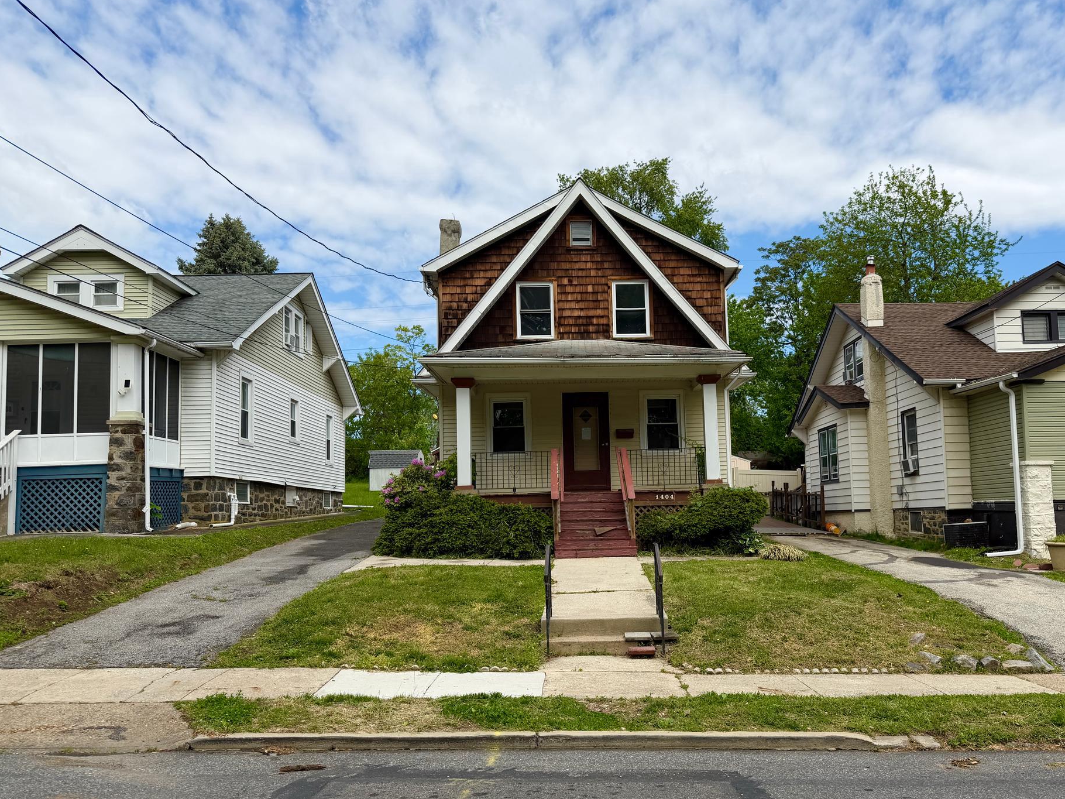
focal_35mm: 27
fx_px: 831
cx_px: 598
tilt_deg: +4.4
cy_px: 446
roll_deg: +1.5
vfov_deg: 51.2
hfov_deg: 65.1
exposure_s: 1/5319
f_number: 1.78
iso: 80
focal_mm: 6.76
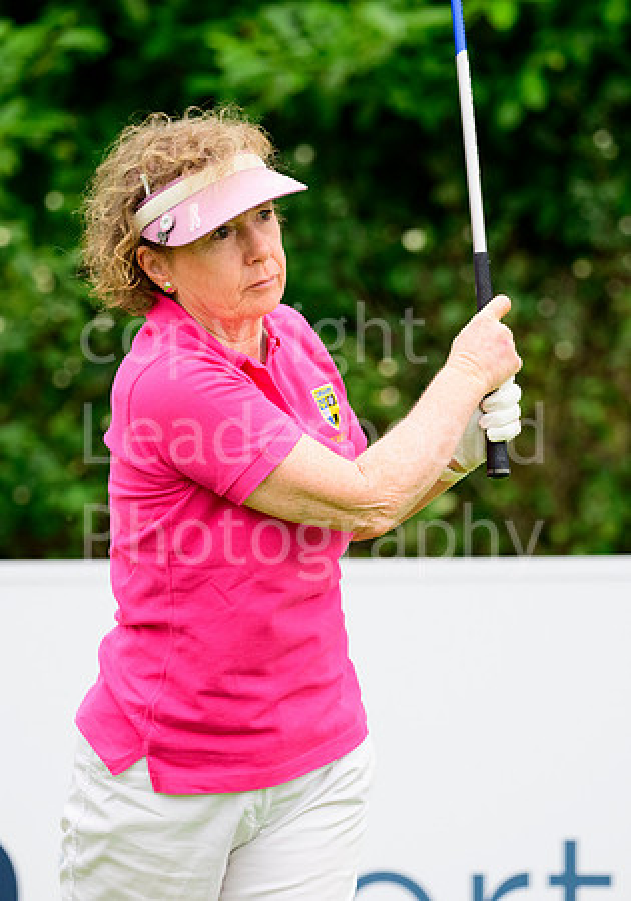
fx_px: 8309
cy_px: 448
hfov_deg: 4.3
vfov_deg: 6.2
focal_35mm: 327
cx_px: 320
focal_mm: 220
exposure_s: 1/2000
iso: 2000
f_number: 5
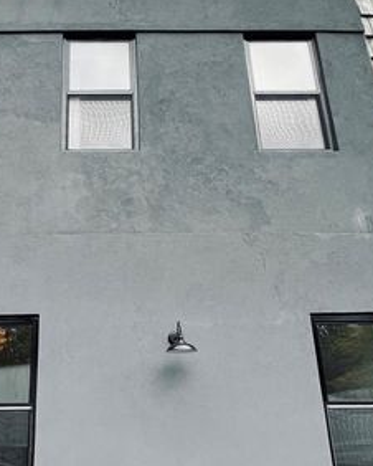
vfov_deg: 58.2
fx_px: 414
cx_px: 97
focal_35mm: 30
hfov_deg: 46.9
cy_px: 282
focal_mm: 1.57
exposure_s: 1/296
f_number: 1.8
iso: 32
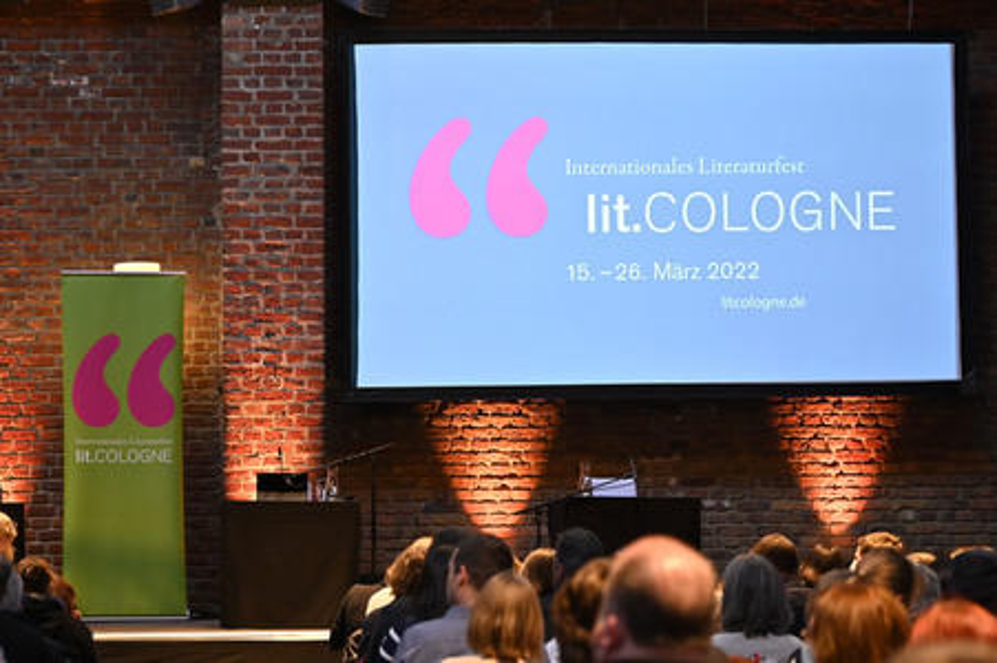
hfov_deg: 28.9
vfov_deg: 19.4
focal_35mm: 70
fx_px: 1937
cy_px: 332
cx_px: 498
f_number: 2.8
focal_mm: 70
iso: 2500
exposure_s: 1/320
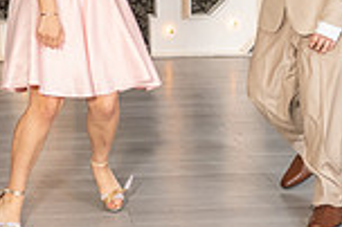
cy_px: -19
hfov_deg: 13.1
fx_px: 1490
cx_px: 121
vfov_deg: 8.7
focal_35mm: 157
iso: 500
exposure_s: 1/200
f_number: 3.5
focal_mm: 28
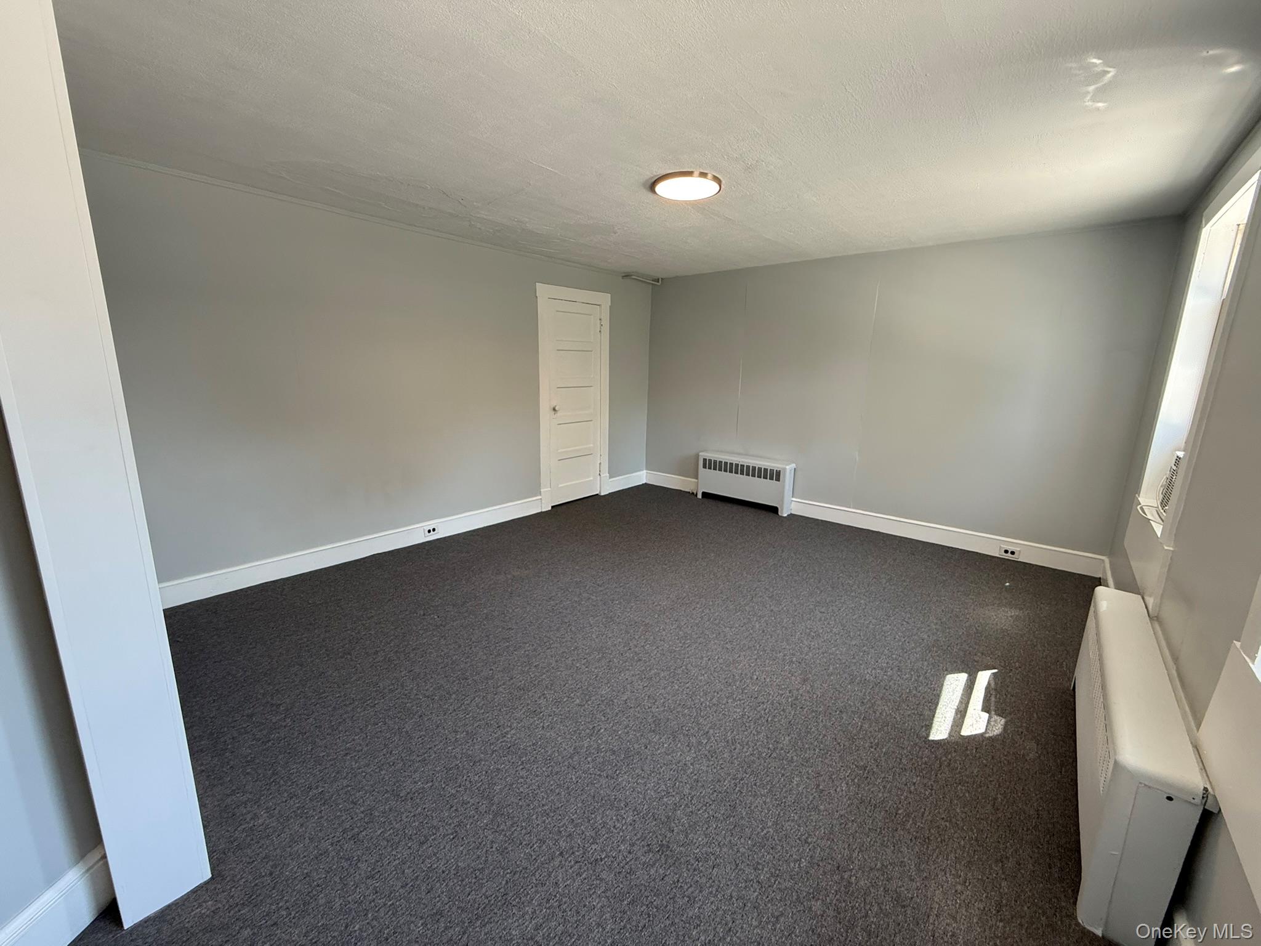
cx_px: 630
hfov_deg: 102.1
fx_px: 510
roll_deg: -1.1
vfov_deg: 85.7
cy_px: 473
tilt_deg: -10.3
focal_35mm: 14
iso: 160
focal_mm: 2.22
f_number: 2.2
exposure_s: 1/99
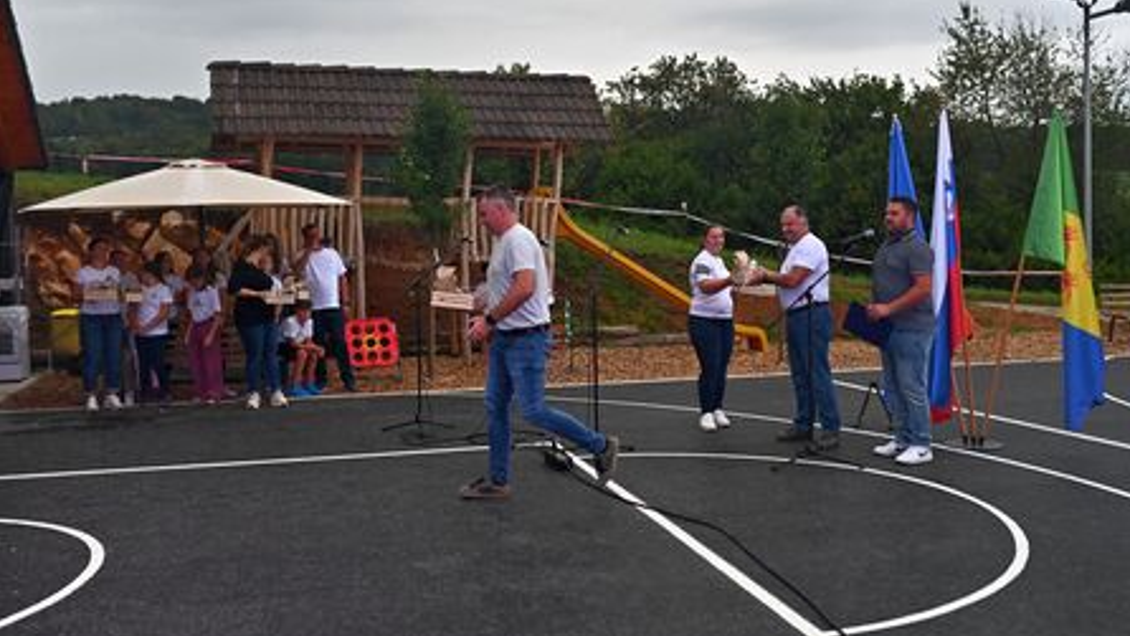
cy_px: 284
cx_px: 568
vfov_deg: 32.0
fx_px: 1109
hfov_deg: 54.0
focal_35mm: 37
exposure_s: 1/2000
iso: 1600
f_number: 3.2
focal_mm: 35
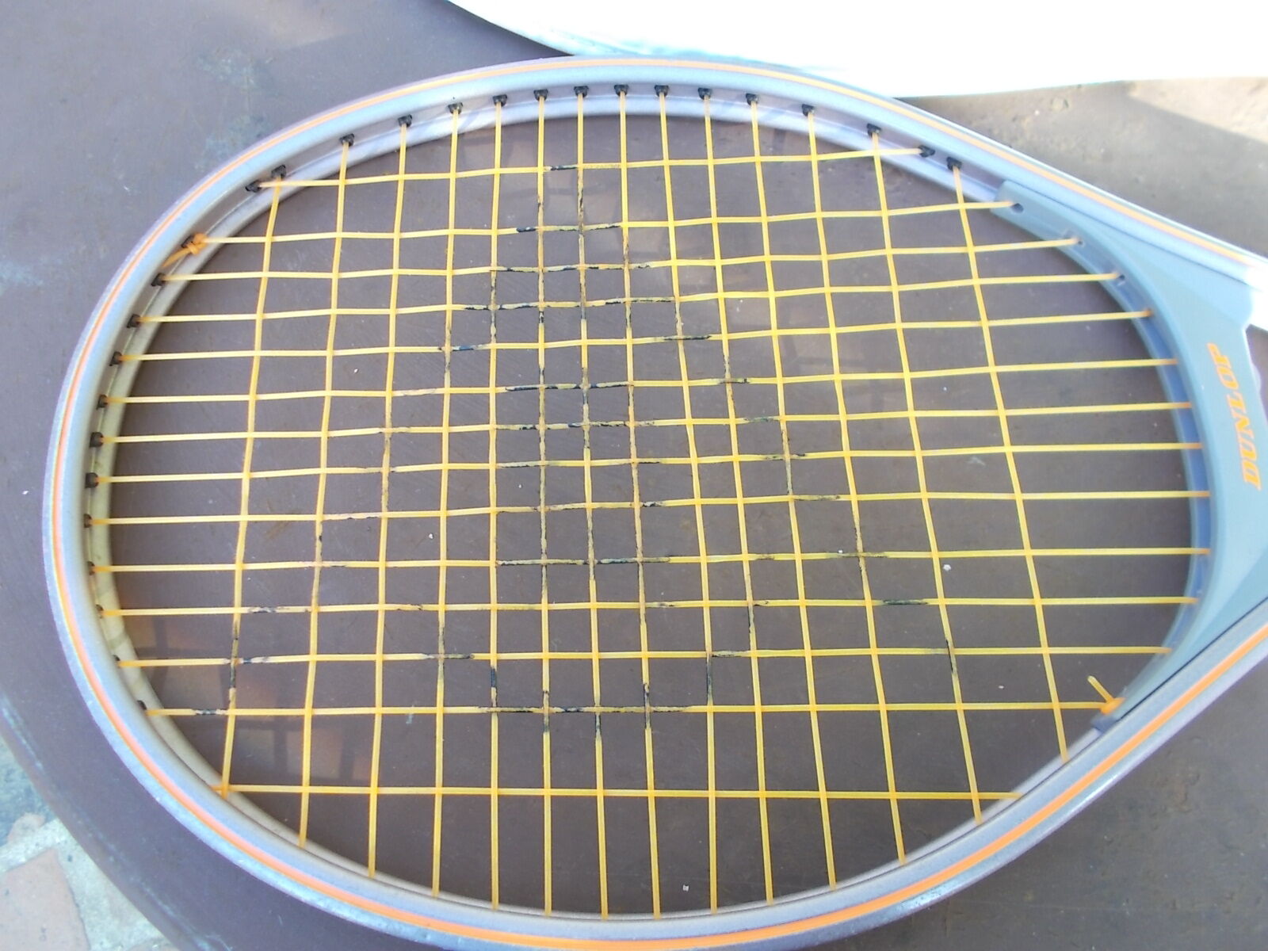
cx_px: 634
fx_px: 952
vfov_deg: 53.1
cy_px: 476
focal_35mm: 26
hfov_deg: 67.3
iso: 80
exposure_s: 1/40
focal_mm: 4.6
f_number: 3.2
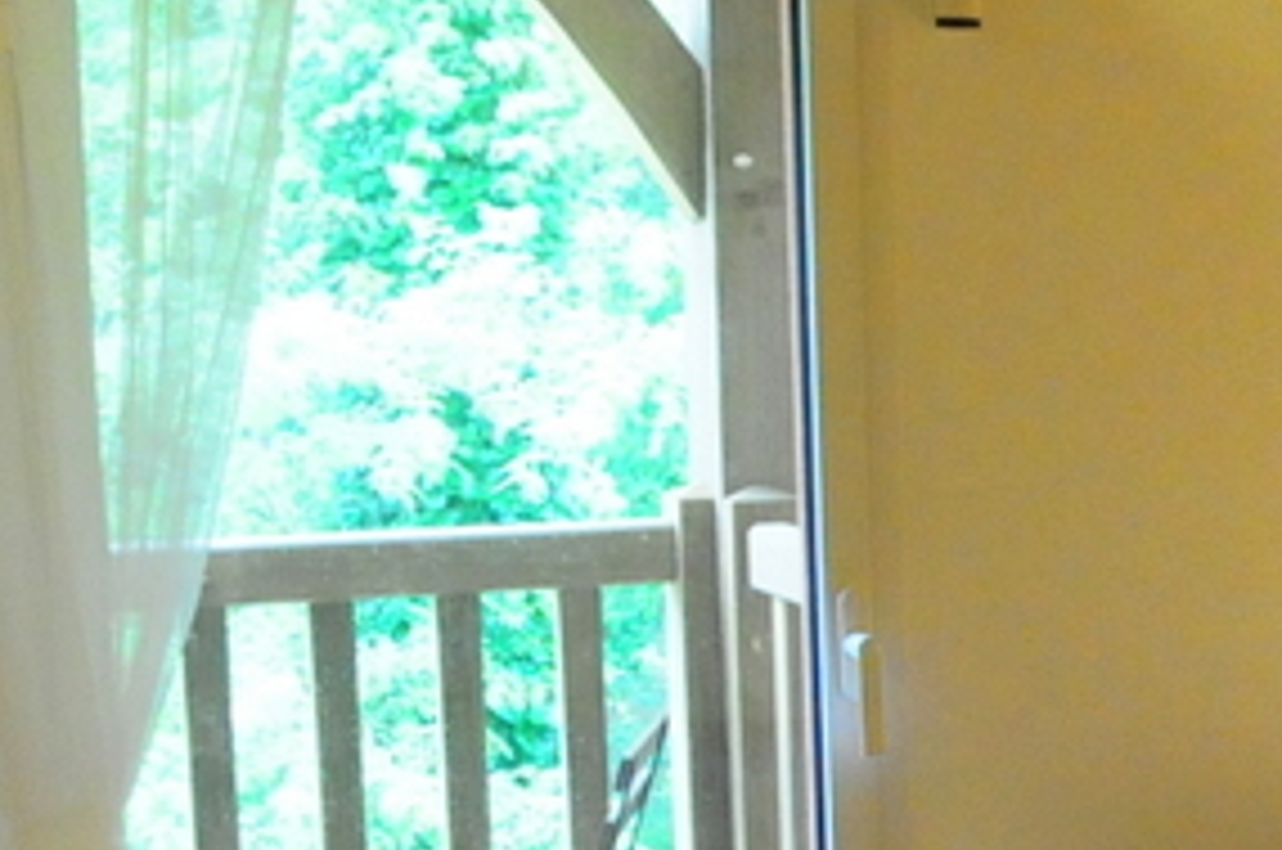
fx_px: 3591
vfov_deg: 13.4
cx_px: 1903
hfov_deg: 18.1
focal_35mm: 101
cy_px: 699
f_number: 5
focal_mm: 16
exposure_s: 1/100
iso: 3200
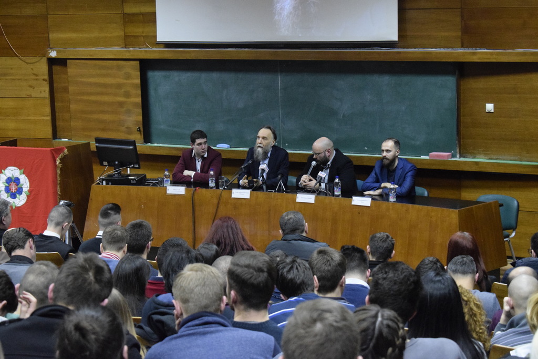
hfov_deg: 24.6
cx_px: 269
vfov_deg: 16.6
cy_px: 180
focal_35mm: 82
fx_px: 1233
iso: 6400
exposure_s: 1/80
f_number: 5.6
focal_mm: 55
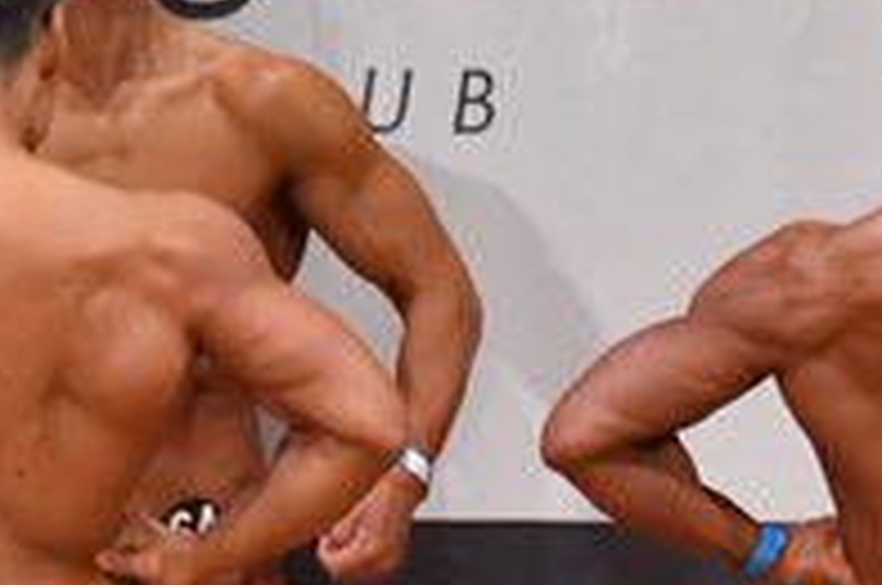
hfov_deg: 2.0
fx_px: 24704
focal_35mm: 1010
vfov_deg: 1.4
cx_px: 1006
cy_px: 738
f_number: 5.6
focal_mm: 170
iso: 7200
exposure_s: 1/400
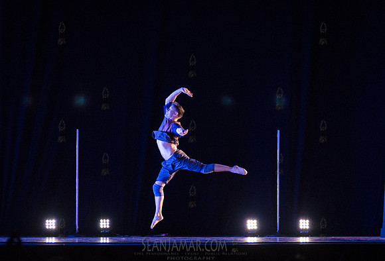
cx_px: 177
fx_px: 2437
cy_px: 167
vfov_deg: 6.1
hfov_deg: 9.0
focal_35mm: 227
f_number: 2.8
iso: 4000
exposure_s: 1/500
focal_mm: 170
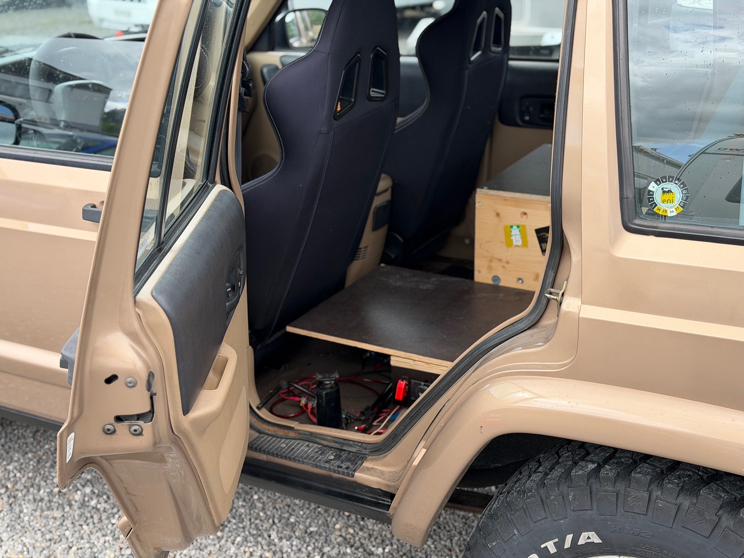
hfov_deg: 39.7
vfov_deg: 30.3
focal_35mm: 48
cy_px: 279
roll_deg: +0.7
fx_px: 1032
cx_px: 372
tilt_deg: -19.6
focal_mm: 6.76
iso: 64
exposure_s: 1/534
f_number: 1.78
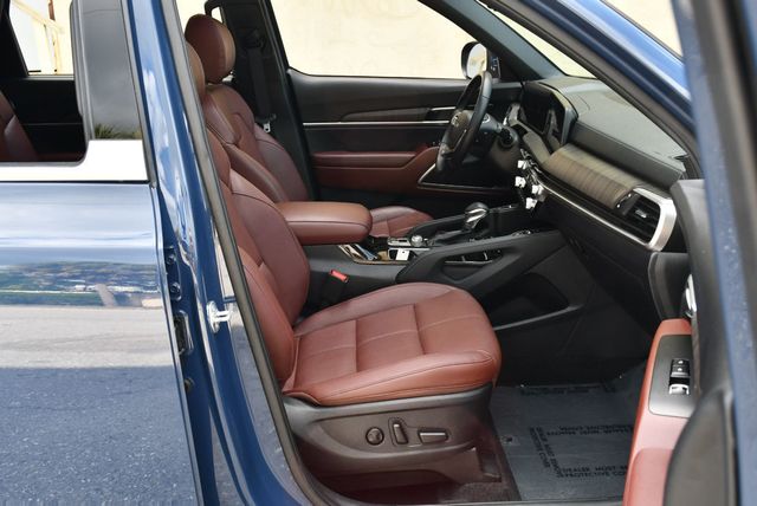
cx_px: 378
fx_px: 758
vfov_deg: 36.9
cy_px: 253
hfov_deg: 53.1
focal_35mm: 36
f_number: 5
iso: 400
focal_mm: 18
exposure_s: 1/250
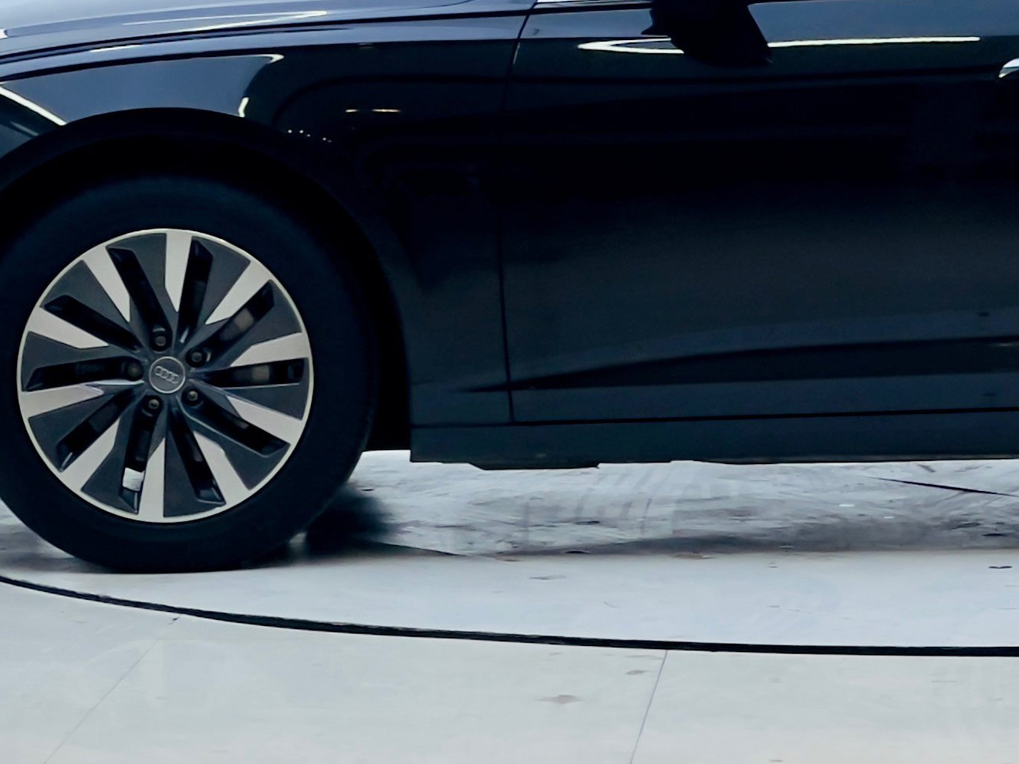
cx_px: 1047
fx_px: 6918
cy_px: 87
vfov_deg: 6.3
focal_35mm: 235
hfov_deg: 8.4
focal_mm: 9
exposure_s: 1/129
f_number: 2.8
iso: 32
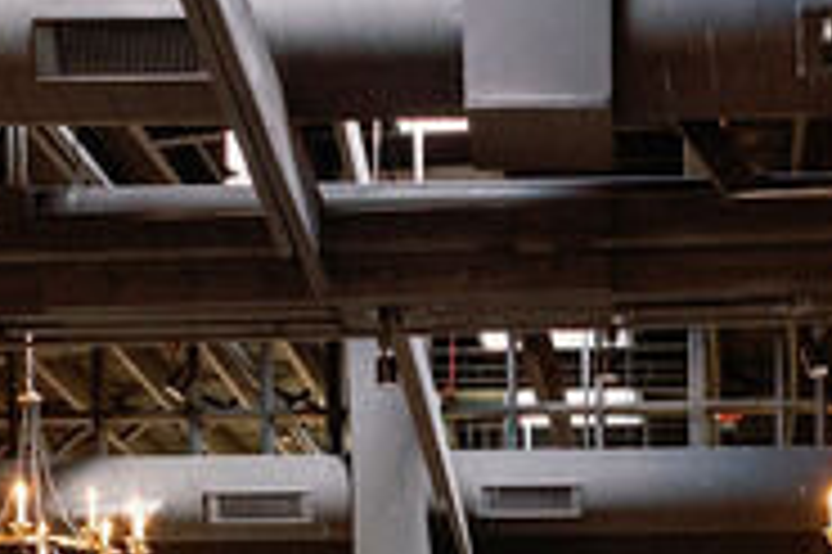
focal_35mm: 133
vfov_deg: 9.6
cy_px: 1088
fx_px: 3071
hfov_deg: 15.2
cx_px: 756
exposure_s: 1/60
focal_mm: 24
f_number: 4.5
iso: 1600
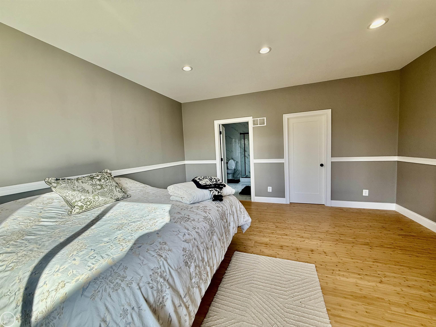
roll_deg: +2.6
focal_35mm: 14
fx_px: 176
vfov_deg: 85.7
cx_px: 218
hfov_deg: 102.1
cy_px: 164
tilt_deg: -4.4
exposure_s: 1/131
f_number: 2.2
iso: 64
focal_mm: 2.22
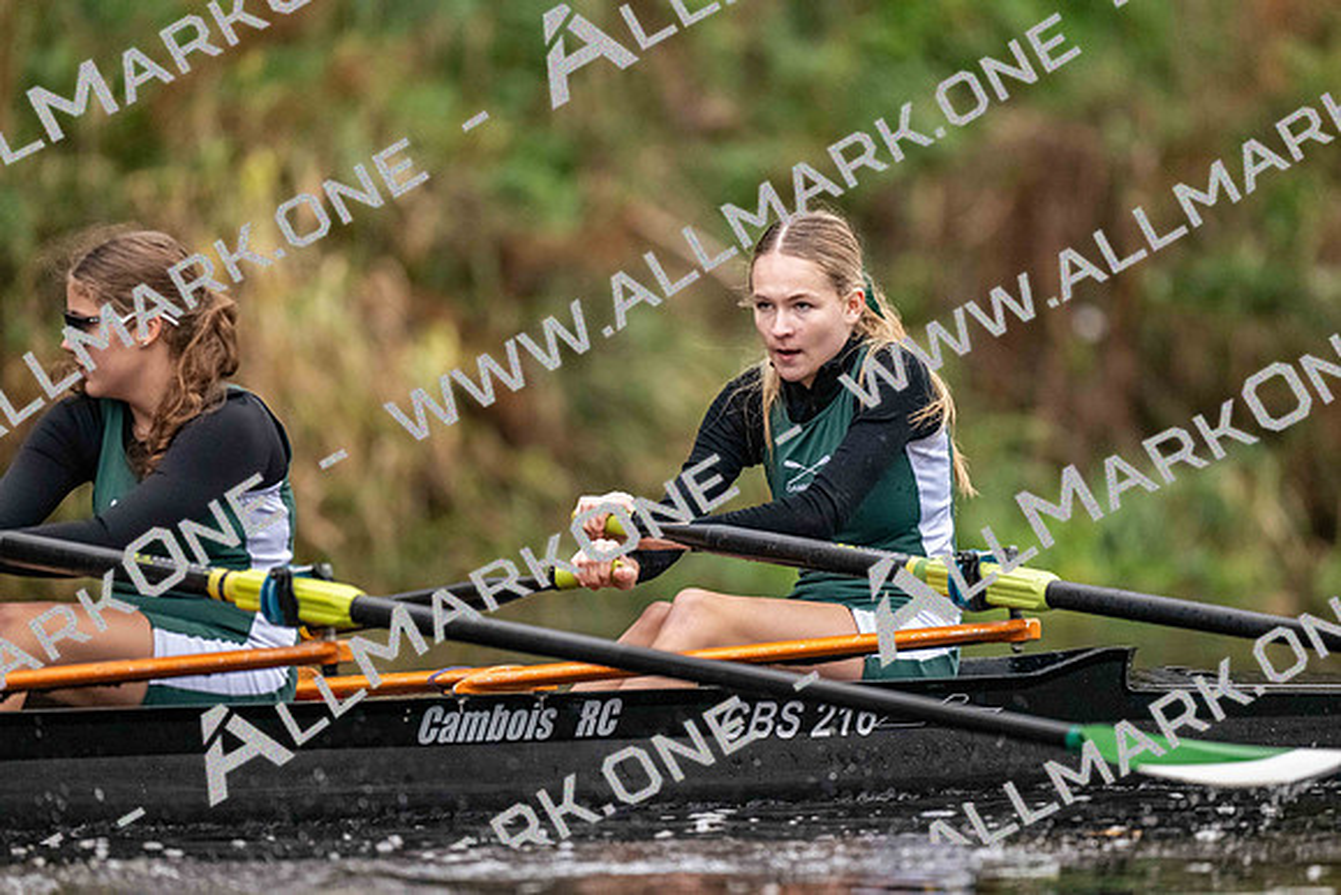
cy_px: 448
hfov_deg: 3.4
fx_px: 22354
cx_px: 670
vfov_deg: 2.3
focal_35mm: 600
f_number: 4
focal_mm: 600
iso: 5600
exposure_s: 1/2500
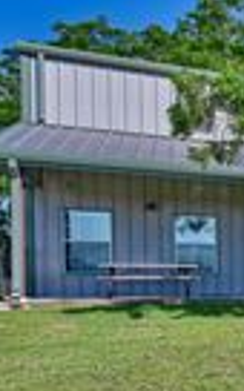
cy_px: 283
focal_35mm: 58
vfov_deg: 34.6
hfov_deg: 13.7
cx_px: 623
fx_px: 616
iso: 100
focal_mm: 15.5
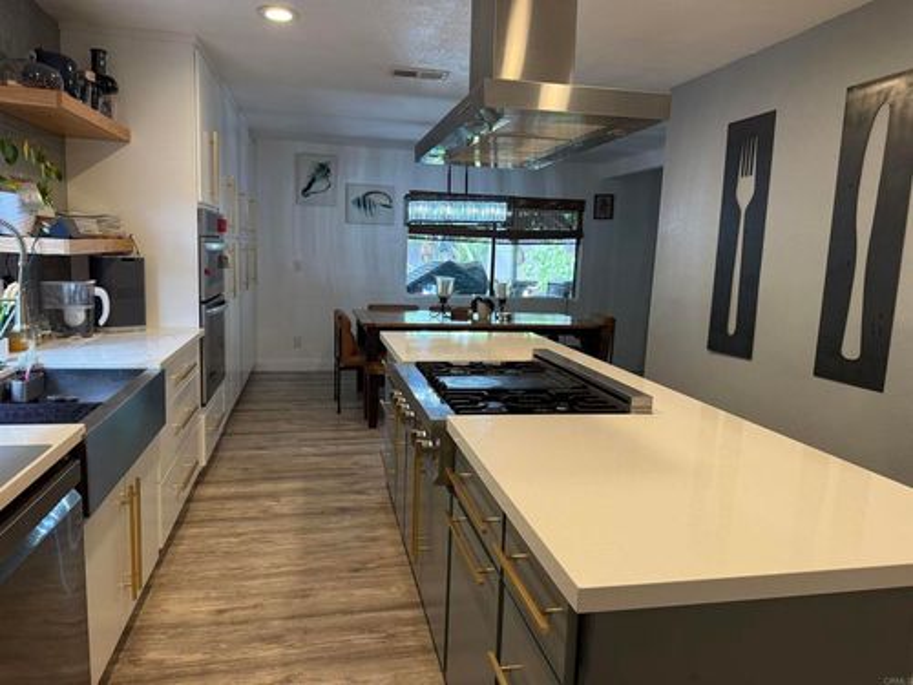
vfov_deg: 56.8
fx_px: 633
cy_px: 342
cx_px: 456
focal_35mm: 24
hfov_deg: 71.6
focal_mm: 6.76
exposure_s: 1/120
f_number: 1.78
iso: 160
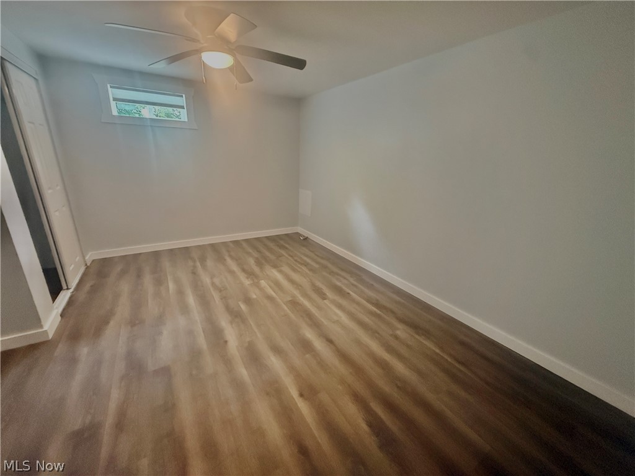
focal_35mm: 14
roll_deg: -1.9
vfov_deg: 85.7
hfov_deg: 102.1
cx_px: 318
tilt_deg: -17.5
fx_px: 257
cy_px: 238
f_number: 2.2
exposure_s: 1/60
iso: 1250
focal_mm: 2.22
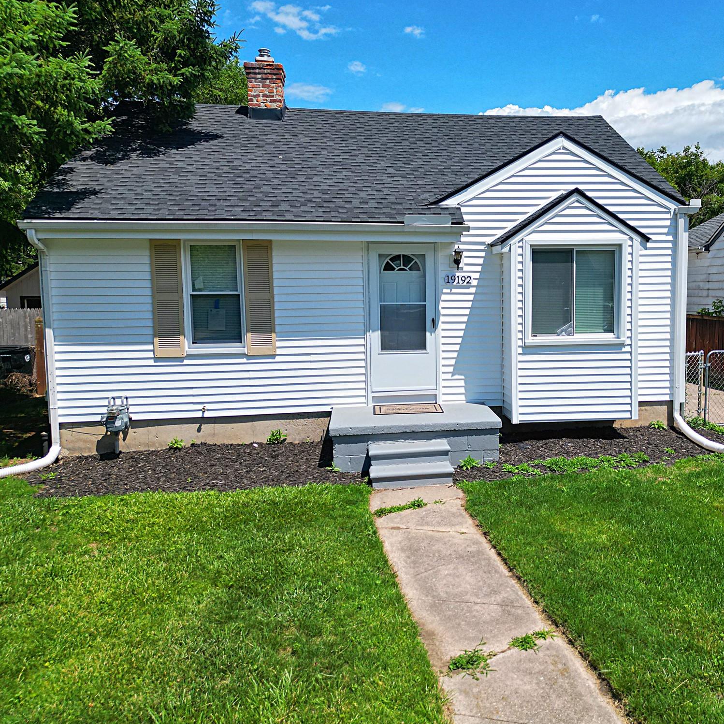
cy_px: 355
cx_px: 456
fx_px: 686
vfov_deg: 55.6
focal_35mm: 29
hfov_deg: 54.9
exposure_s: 1/5000
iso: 200
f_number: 1.7
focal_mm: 6.7
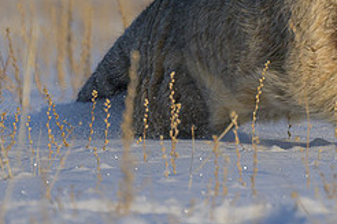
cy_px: -118
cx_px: 366
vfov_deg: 0.9
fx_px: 14069
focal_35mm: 1503
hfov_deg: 1.4
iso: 400
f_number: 5.6
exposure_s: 1/2500
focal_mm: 400
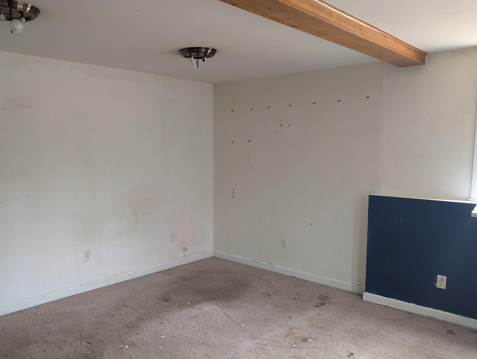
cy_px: 189
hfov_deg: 61.3
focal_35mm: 29
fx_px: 400
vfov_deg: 48.3
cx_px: 201
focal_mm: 6.9
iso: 137
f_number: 1.68
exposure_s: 1/23.8
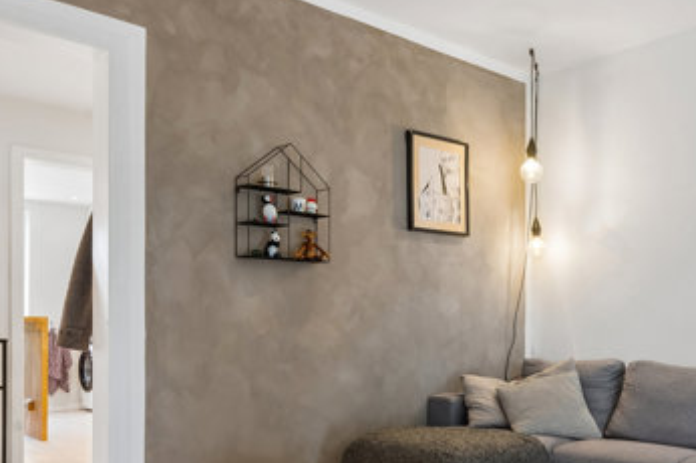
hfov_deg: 50.1
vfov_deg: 35.4
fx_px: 715
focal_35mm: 37
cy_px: 317
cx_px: 511
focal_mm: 16
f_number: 10
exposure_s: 1/3.33
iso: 250
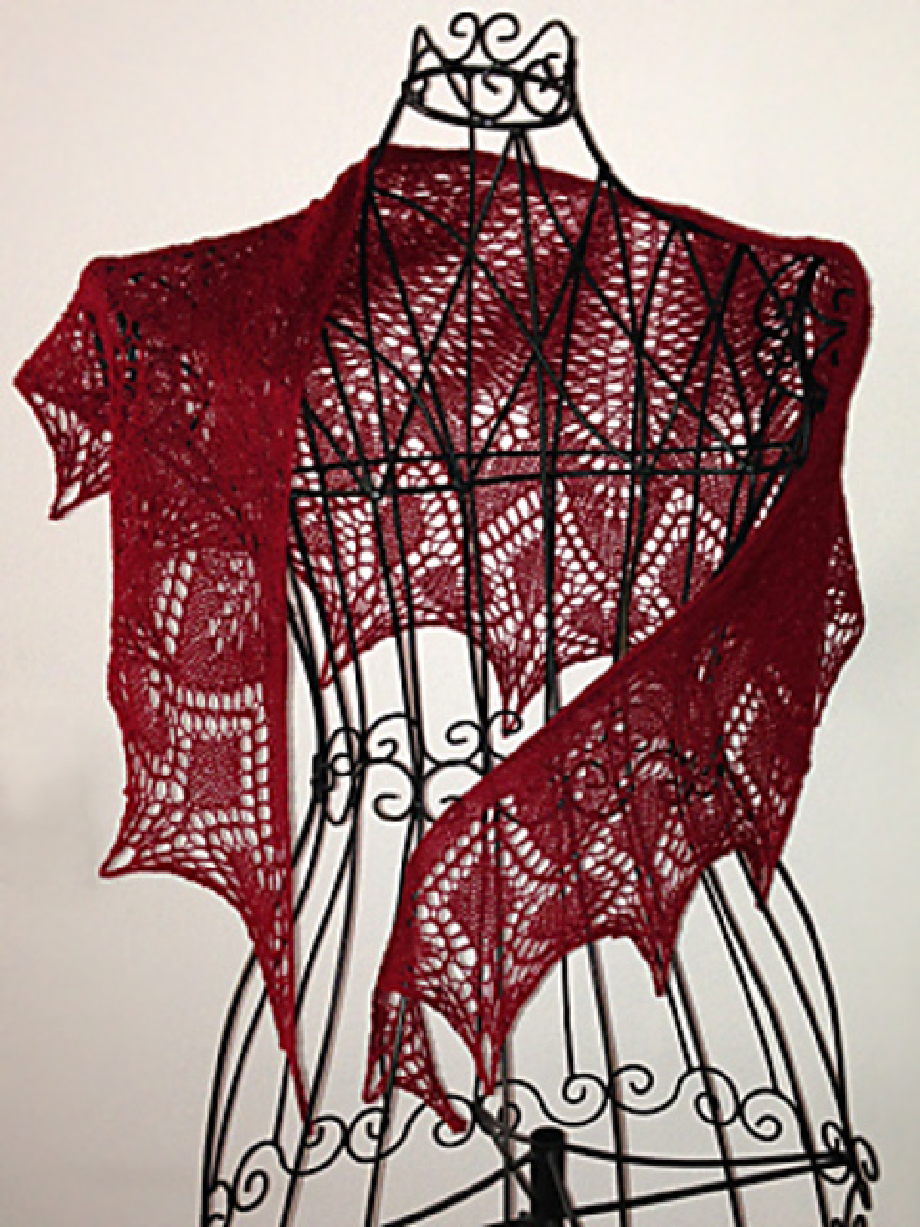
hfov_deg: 42.9
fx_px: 1169
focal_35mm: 33
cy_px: 614
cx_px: 460
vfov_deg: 55.4
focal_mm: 4.12
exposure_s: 1/20
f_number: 2.4
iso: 80
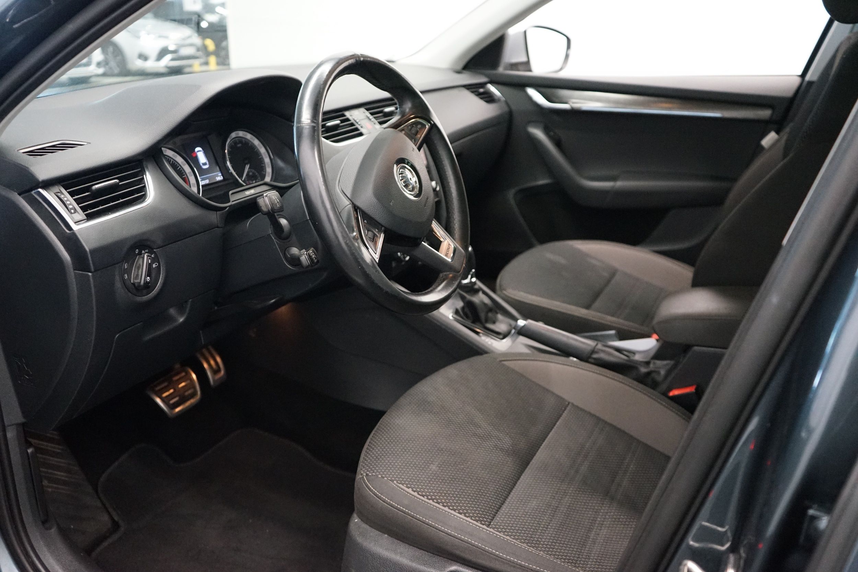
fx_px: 691
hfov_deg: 63.7
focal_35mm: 29
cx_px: 429
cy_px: 286
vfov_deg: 45.0
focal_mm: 29
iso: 6400
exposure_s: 1/125
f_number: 3.5
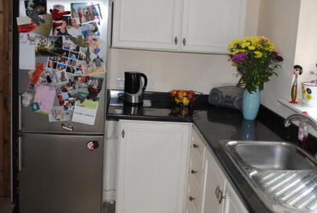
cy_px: 93
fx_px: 388
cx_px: 173
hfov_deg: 44.4
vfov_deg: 30.6
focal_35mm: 44
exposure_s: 1/60
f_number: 3.5
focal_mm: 18
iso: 200
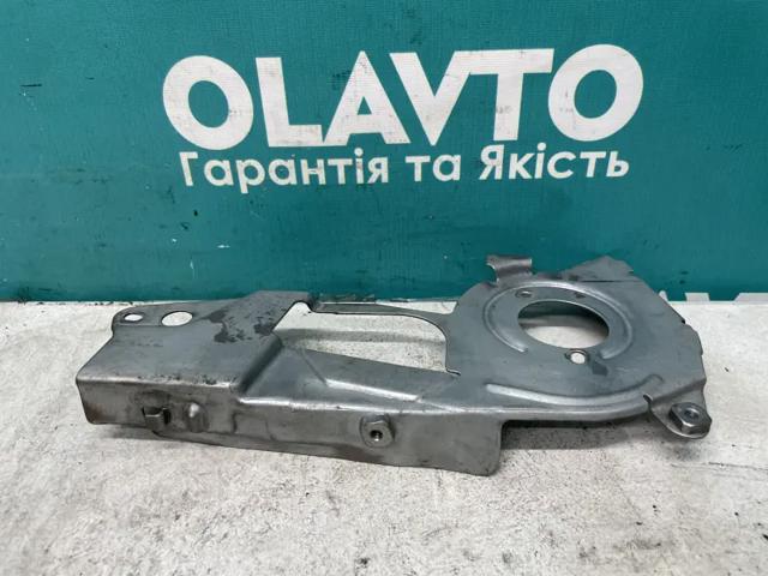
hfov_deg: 67.3
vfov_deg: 53.1
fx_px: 577
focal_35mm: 26
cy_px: 288
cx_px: 384
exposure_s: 1/100
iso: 125
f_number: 1.6
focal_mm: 4.2
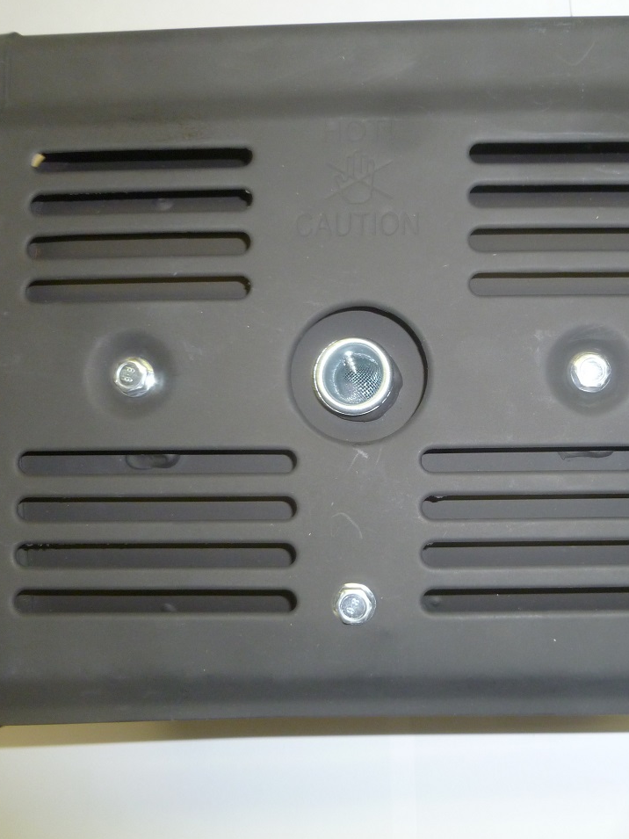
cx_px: 458
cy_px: 416
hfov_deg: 37.0
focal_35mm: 38
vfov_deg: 49.0
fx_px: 921
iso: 160
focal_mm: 5
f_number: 3.3
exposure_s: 1/30
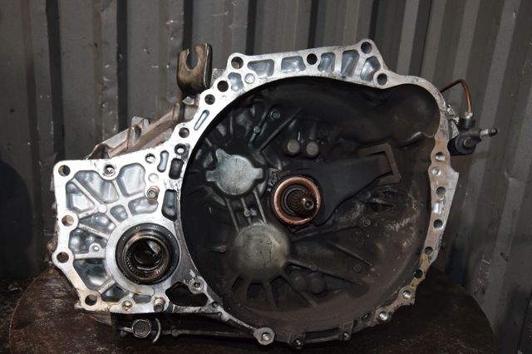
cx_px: 266
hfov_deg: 49.6
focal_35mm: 39
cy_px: 177
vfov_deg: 34.2
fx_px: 576
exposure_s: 1/60
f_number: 5.6
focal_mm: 26
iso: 1600
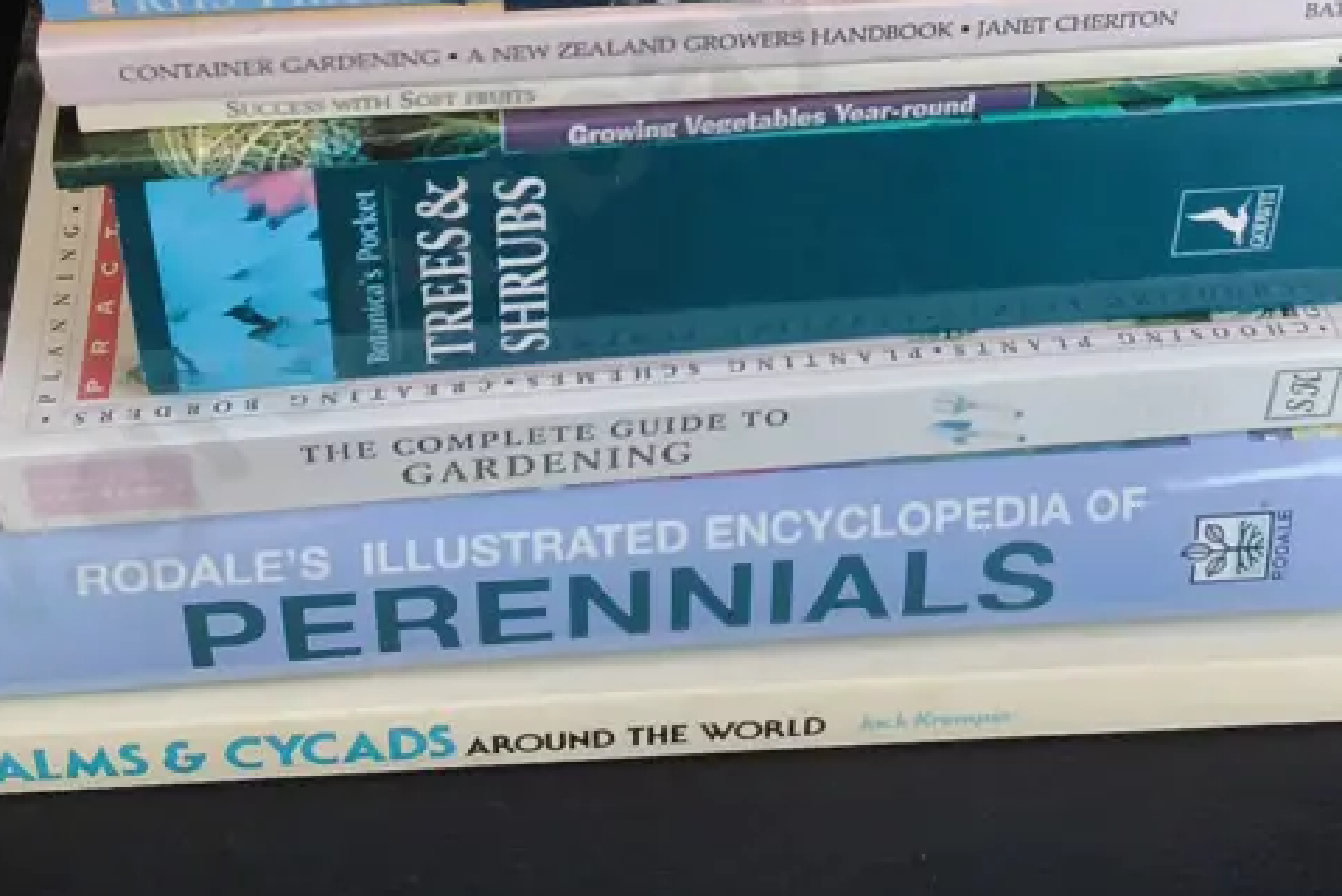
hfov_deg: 33.3
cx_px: 793
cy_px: -8
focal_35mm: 60
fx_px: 2238
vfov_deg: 21.8
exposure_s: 1/100
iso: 125
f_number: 2
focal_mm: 2.87
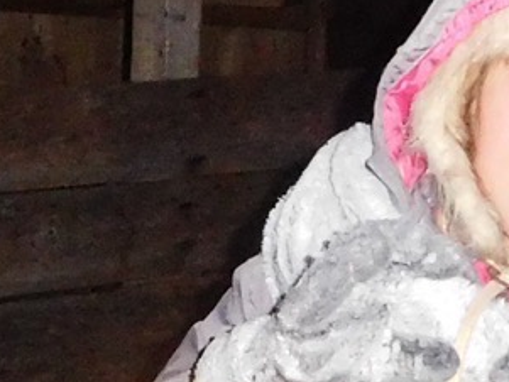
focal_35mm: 166
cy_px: 531
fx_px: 2442
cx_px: 171
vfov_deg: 8.8
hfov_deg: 11.9
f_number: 3.4
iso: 1100
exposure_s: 1/30
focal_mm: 4.5
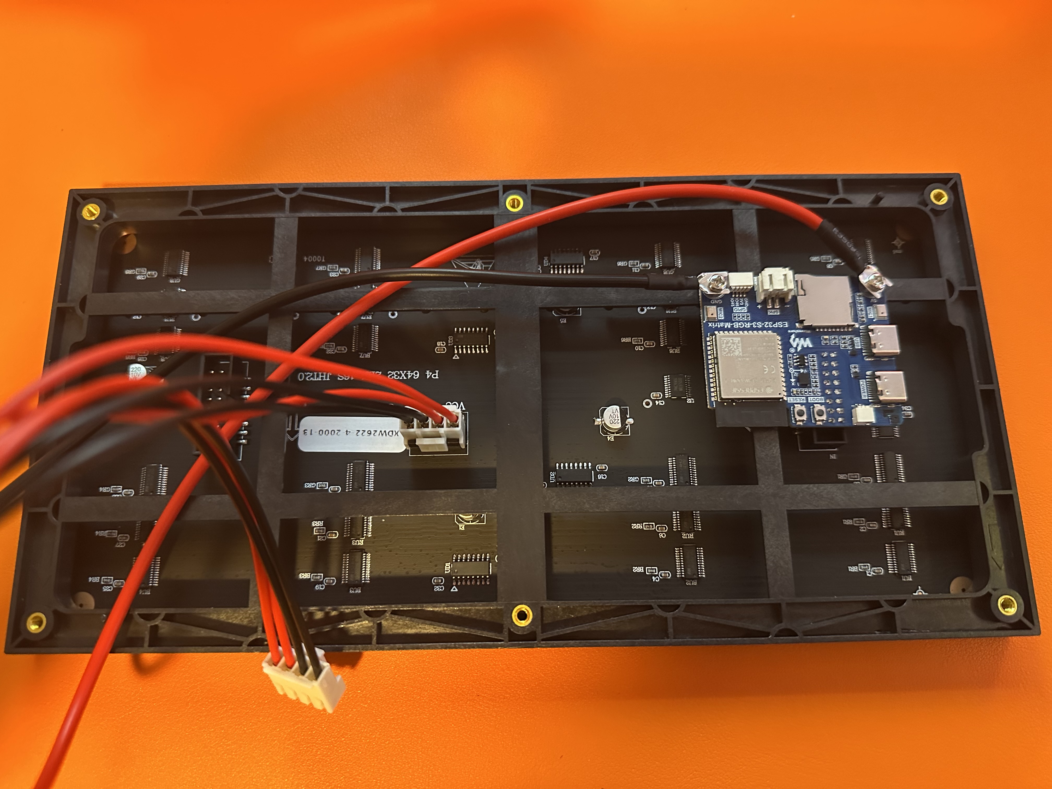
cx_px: 526
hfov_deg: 71.6
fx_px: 729
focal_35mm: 24
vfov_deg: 56.8
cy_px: 394
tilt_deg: -76.1
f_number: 1.78
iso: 1000
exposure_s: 1/30
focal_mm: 6.86
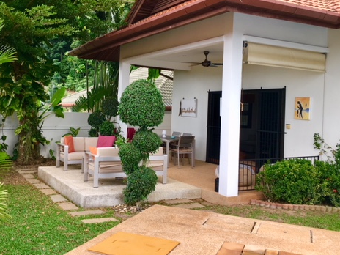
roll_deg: -4.6
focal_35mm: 40
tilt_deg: +1.3
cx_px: 131
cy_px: 95
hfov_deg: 46.5
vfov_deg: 35.8
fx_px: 393
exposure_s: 1/135
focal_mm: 4.15
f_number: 2.2
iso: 25
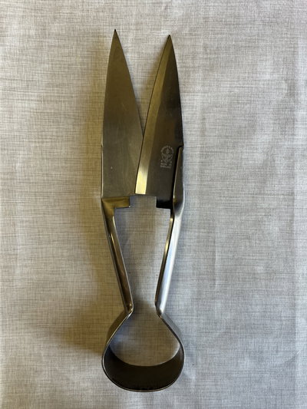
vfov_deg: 67.3
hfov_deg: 53.1
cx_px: 154
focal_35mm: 26
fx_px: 307
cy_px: 204
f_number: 1.6
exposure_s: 1/100
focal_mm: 5.1
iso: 80
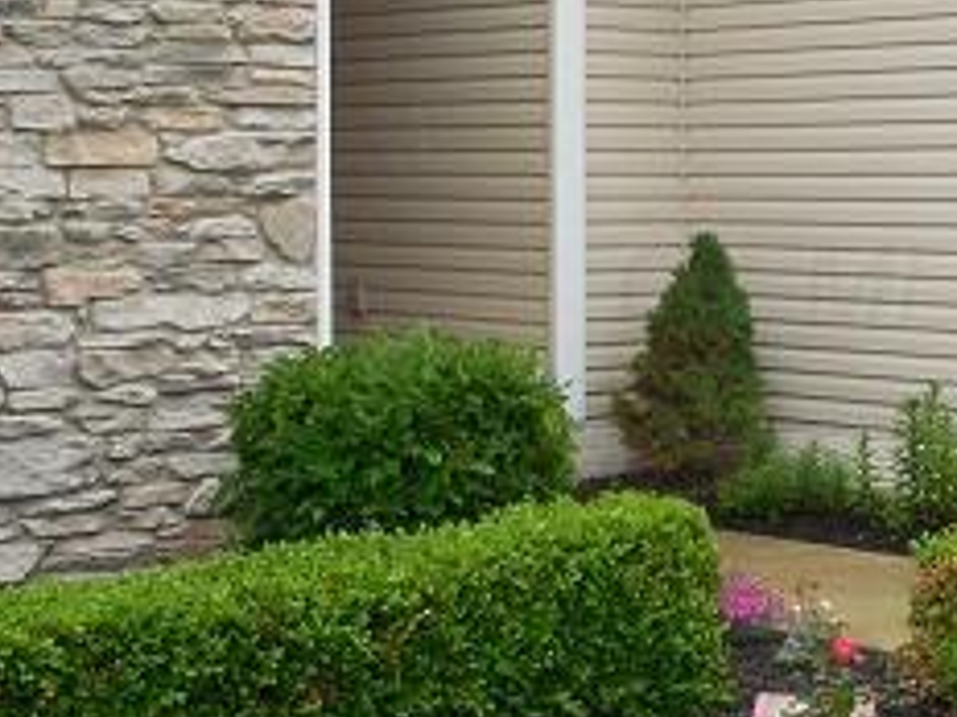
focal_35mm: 91
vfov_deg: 16.2
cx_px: 804
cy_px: 276
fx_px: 2516
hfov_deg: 21.2
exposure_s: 1/160
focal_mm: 7.8
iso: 125
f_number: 3.9
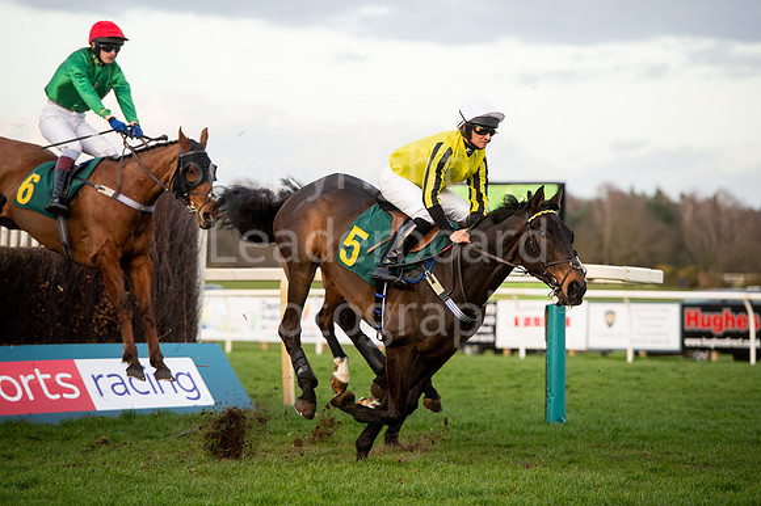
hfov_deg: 11.4
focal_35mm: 180
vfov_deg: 7.6
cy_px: 253
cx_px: 380
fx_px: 3803
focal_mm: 180
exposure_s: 1/1600
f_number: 4
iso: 2000
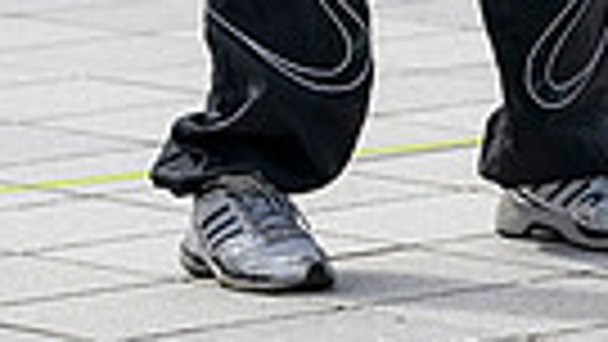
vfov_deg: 2.1
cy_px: -596
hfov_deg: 3.6
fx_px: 9465
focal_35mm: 587
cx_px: 1422
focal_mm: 110
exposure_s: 1/4000
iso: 400
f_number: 3.5
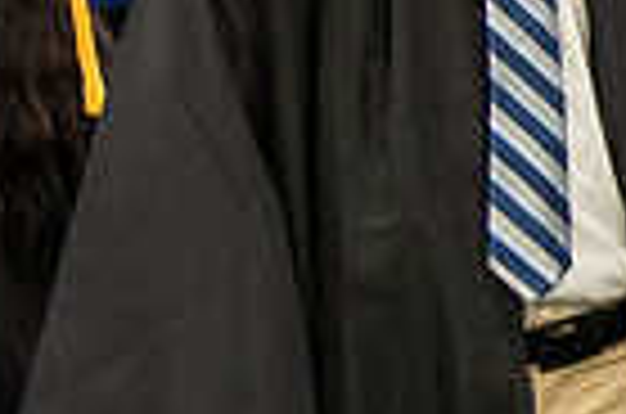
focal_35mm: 159
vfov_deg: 8.6
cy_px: 74
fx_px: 2759
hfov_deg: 11.6
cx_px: 1275
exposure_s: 1/125
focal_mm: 38
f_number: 4
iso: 2000
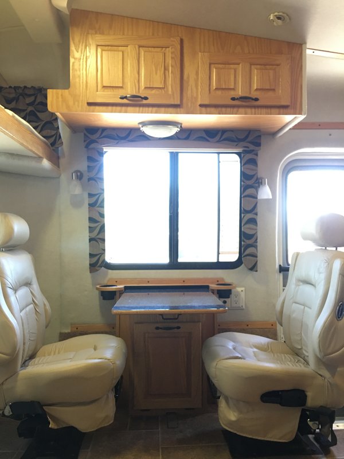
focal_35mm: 29
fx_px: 384
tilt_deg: +3.9
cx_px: 172
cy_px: 230
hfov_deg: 48.2
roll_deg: -1.8
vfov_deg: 61.7
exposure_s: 1/15
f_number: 2.2
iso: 100
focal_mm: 4.15
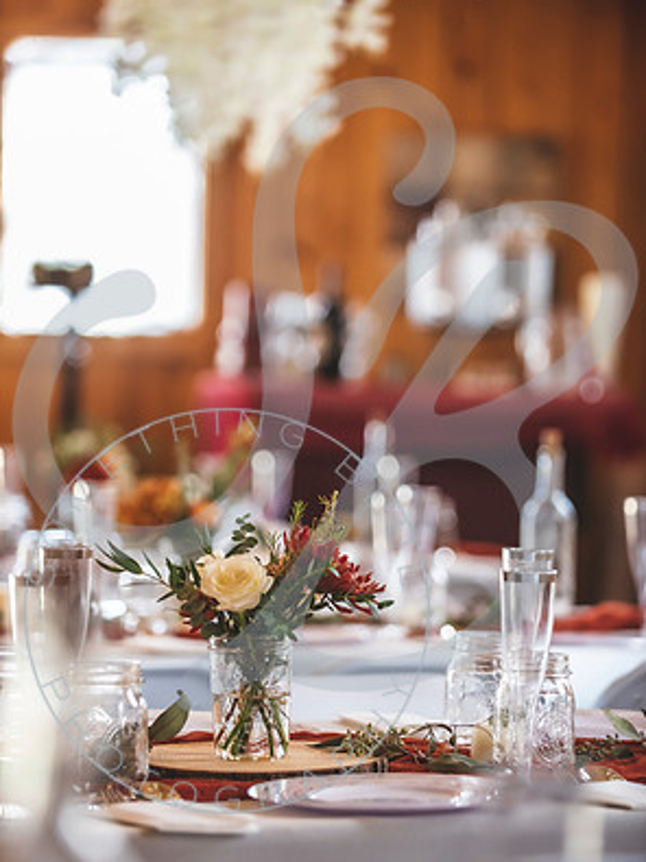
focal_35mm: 127
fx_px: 3162
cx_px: 325
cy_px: 445
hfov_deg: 11.7
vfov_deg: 15.5
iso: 800
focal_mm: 116
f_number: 2.8
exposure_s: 1/320
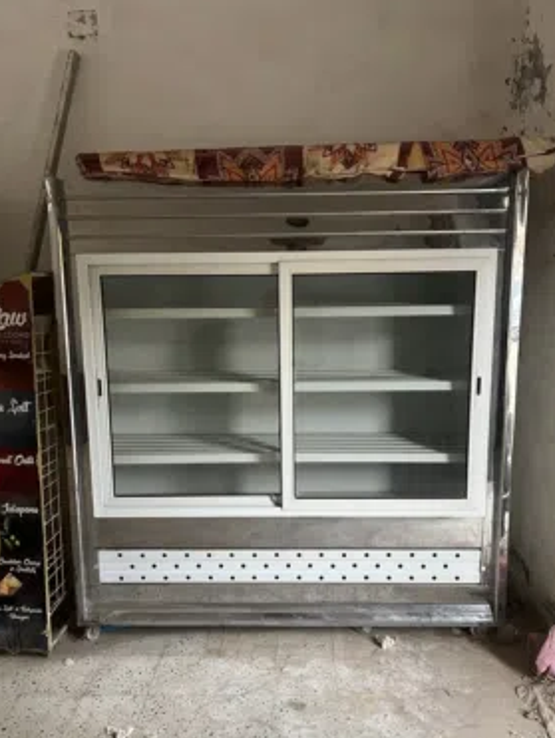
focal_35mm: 28
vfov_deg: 63.4
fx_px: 598
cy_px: 380
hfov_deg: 49.8
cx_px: 286
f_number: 1.5
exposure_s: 1/60
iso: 500
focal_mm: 5.7
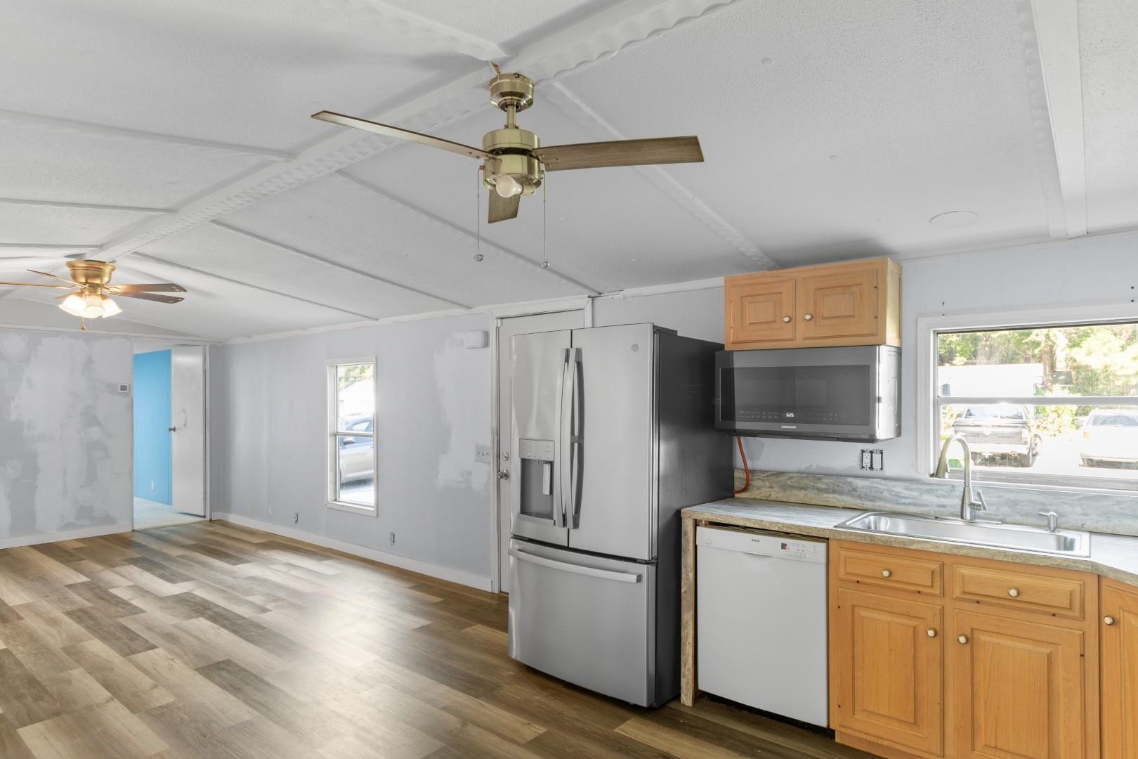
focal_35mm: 19
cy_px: 380
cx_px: 569
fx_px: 601
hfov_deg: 86.9
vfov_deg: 64.6
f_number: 5
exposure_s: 1
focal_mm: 13
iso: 100
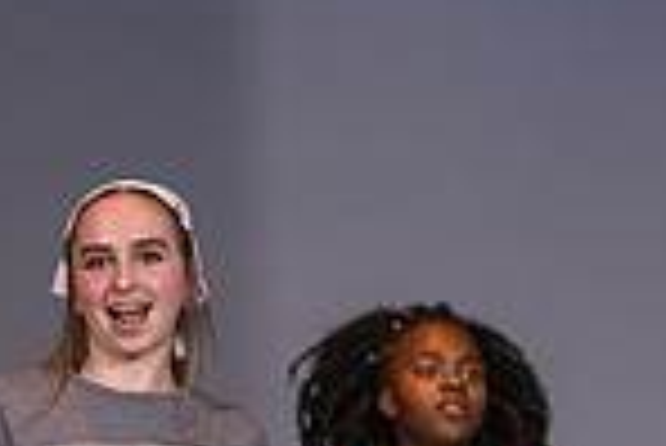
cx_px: 148
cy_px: 955
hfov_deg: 7.8
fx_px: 4889
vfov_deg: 5.1
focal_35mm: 264
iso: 400
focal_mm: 87
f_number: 2.8
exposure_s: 1/500
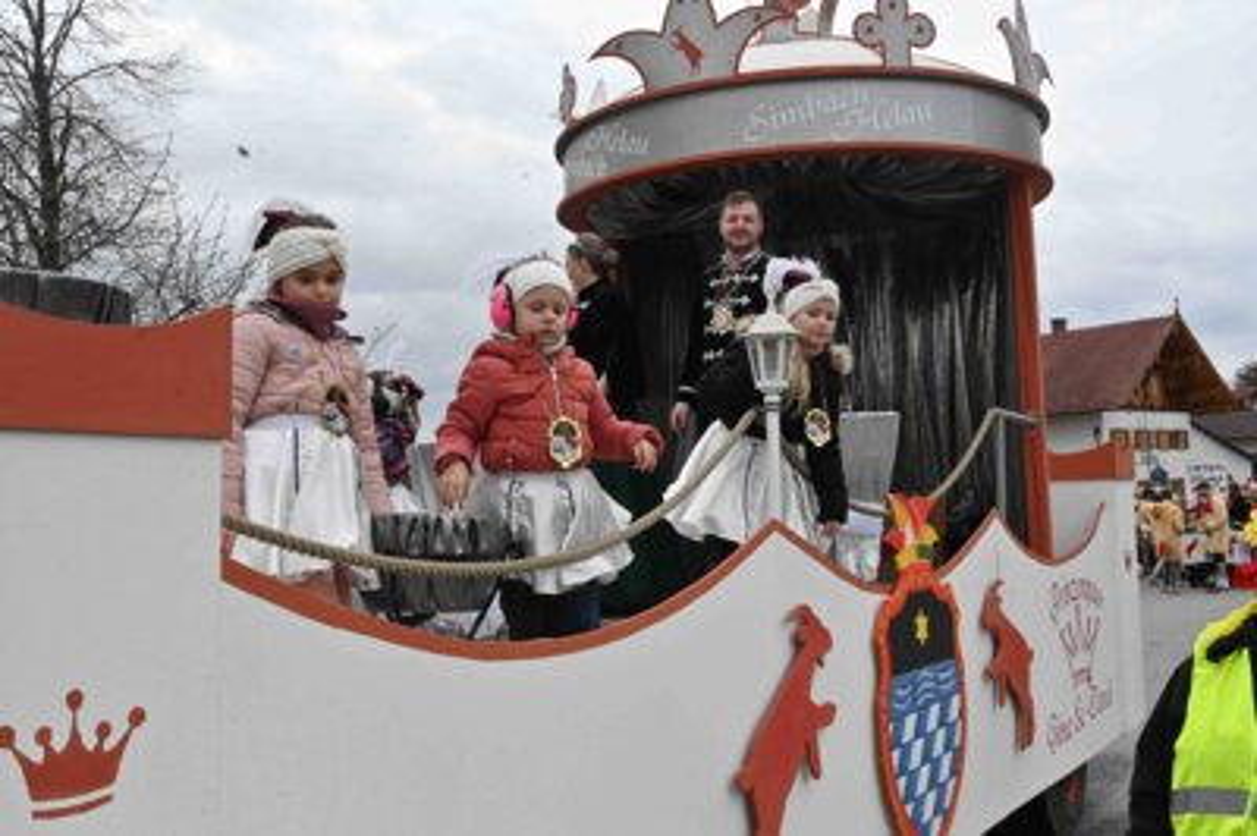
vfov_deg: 34.2
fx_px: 1361
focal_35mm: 39
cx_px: 628
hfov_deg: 49.6
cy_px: 418
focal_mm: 39
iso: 2500
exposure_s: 1/800
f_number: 14
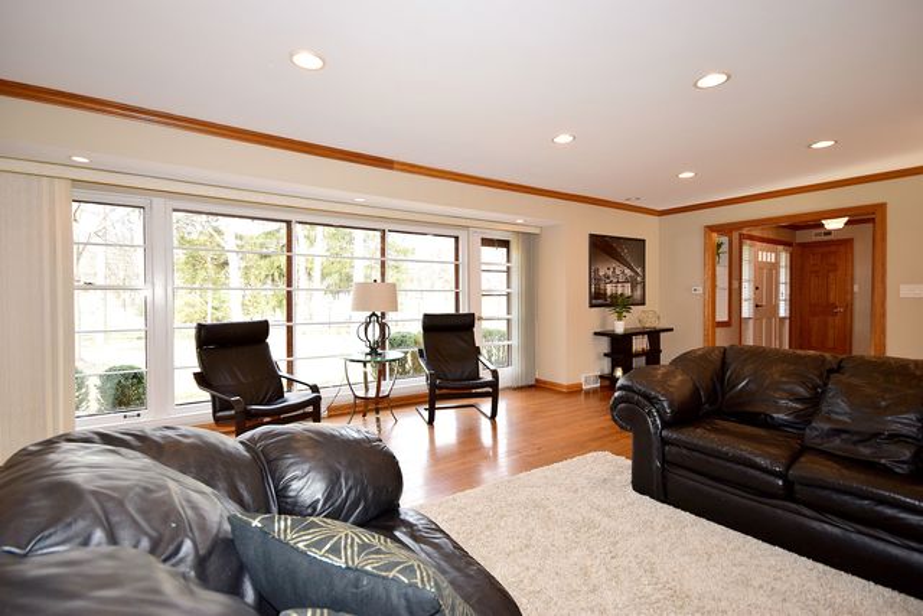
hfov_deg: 92.4
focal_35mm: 17
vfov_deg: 69.7
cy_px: 308
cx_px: 462
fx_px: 442
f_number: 6.3
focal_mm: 11.5
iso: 640
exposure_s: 1/125
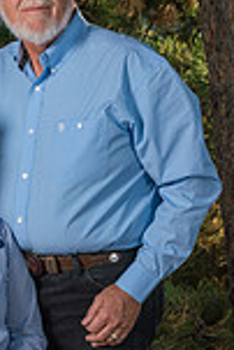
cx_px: -16
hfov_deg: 13.0
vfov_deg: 19.3
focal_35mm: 104
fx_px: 1012
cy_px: 301
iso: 100
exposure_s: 1/250
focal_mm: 35
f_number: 8
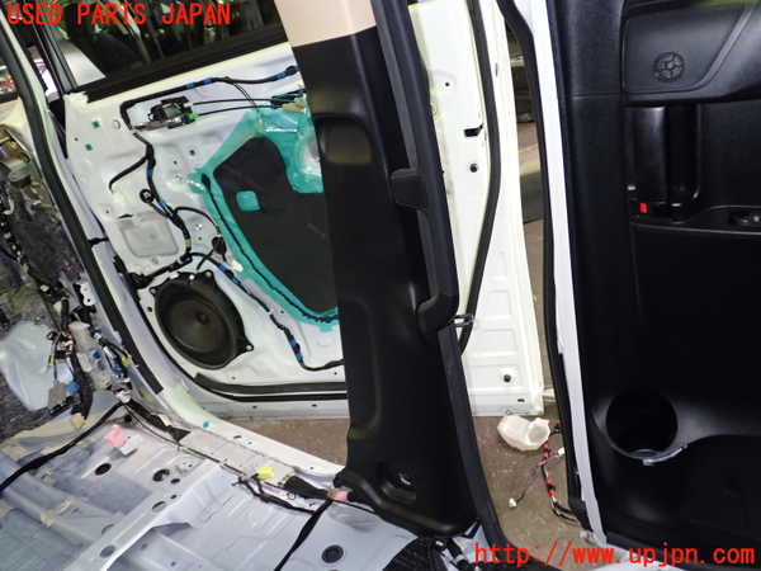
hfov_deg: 56.8
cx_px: 380
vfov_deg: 44.2
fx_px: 703
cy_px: 286
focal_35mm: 32
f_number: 2.4
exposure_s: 1/30
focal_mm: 5.79
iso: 250
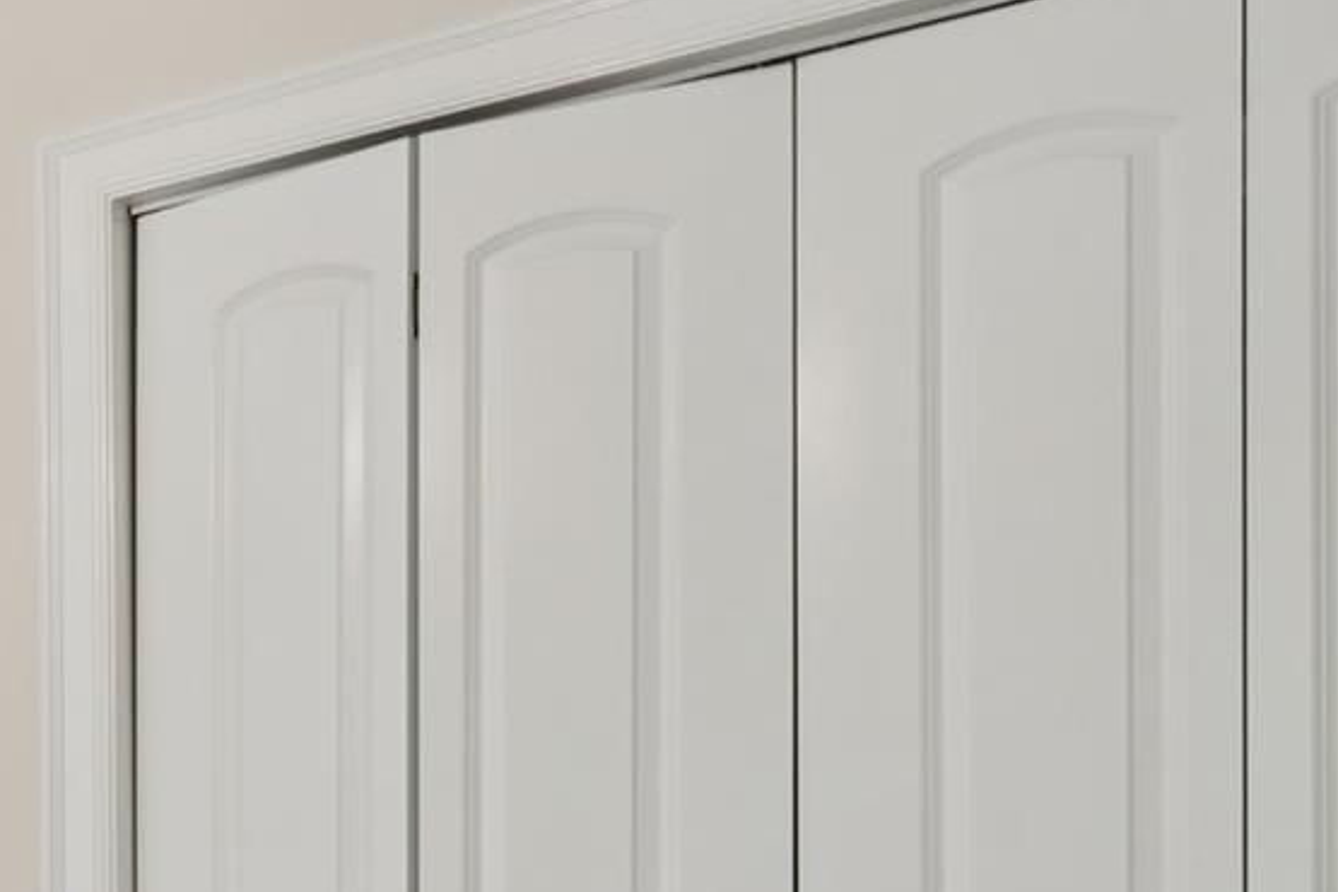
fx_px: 2275
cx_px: -605
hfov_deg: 25.6
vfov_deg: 21.1
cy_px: 990
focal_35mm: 61
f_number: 13
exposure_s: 1.6
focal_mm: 16.6
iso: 100
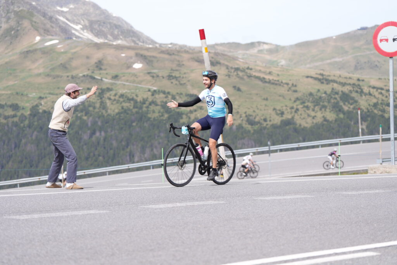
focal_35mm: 90
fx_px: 993
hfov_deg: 22.6
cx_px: 198
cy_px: 132
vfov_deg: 15.2
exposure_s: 1/1000
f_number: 3.2
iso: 125
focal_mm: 90
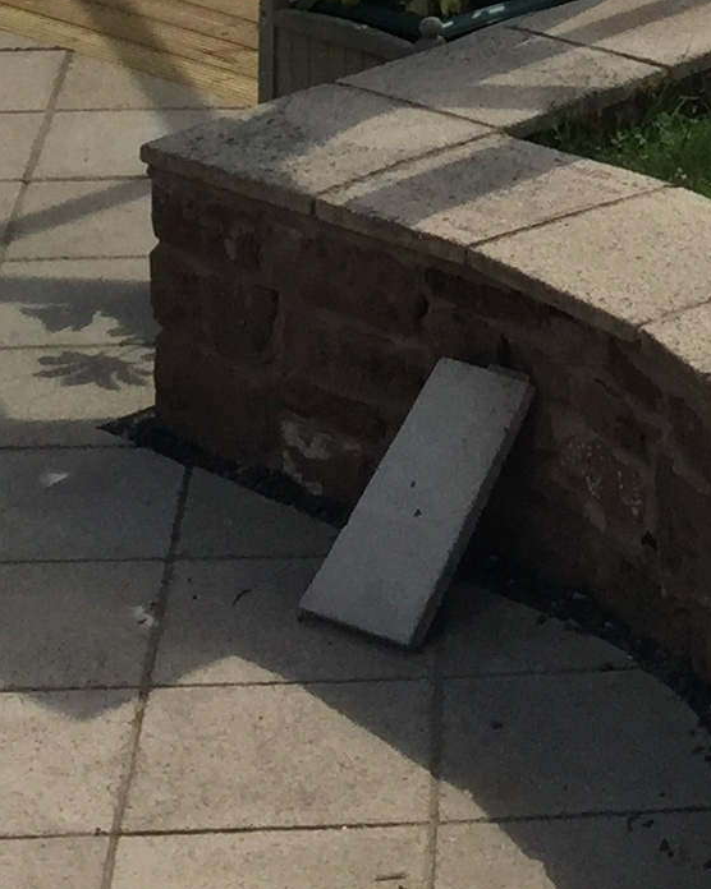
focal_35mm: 142
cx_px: 1001
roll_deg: -0.7
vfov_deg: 12.5
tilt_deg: -8.8
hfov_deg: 10.6
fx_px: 3738
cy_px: -658
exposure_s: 1/1988
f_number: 2.4
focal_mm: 3.3
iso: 25
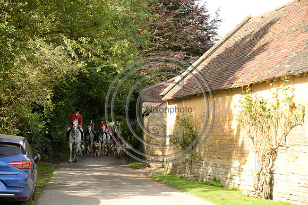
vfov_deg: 16.1
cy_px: 102
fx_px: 727
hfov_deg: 23.9
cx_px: 154
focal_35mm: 85
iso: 1600
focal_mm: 85
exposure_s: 1/1250
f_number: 5.6
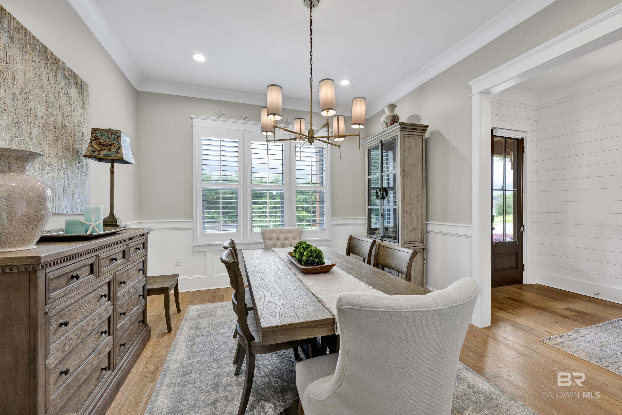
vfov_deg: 81.2
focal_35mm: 14
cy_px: 208
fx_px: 242
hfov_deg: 104.3
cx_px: 311
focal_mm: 14
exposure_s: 1/8
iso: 400
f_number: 11
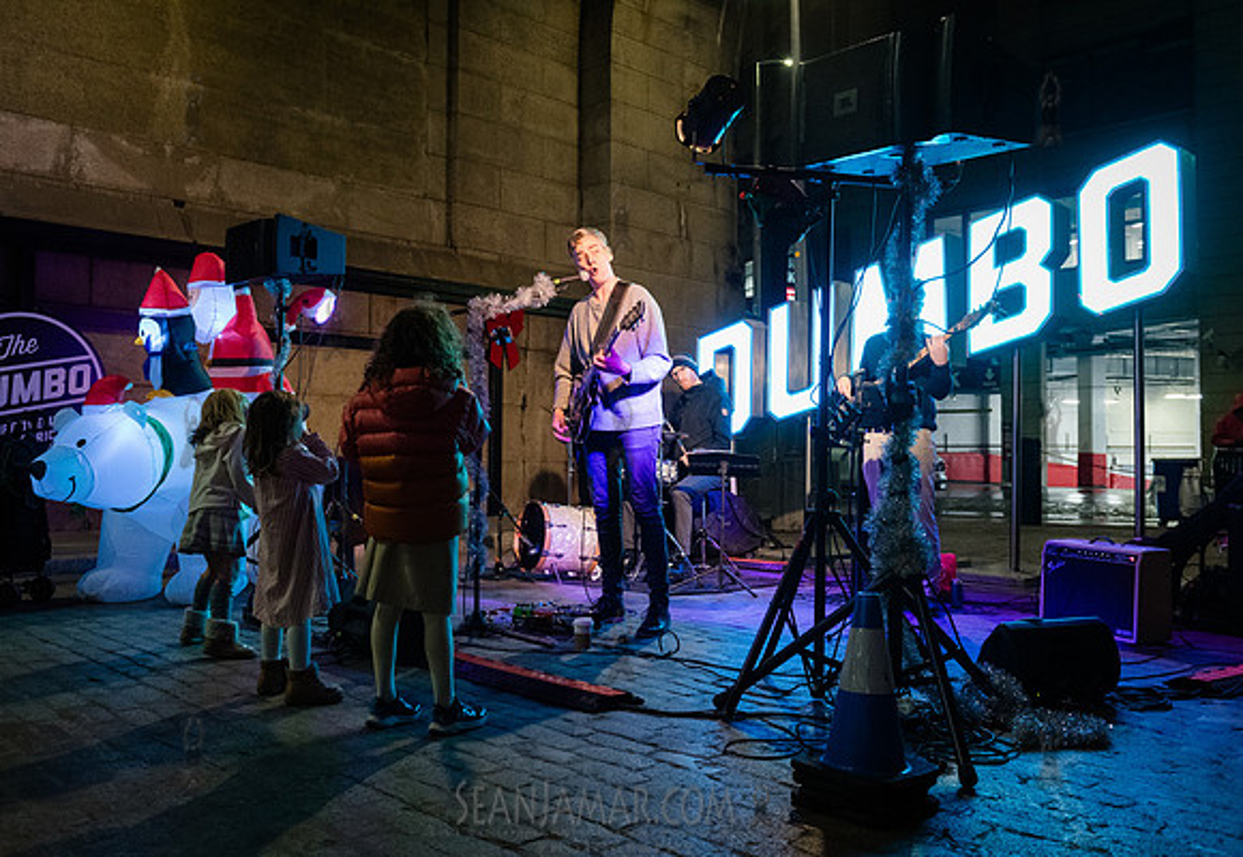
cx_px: 613
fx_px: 1105
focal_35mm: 32
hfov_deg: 58.7
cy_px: 428
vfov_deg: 42.4
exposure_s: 1/125
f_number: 3.5
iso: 6400
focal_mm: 31
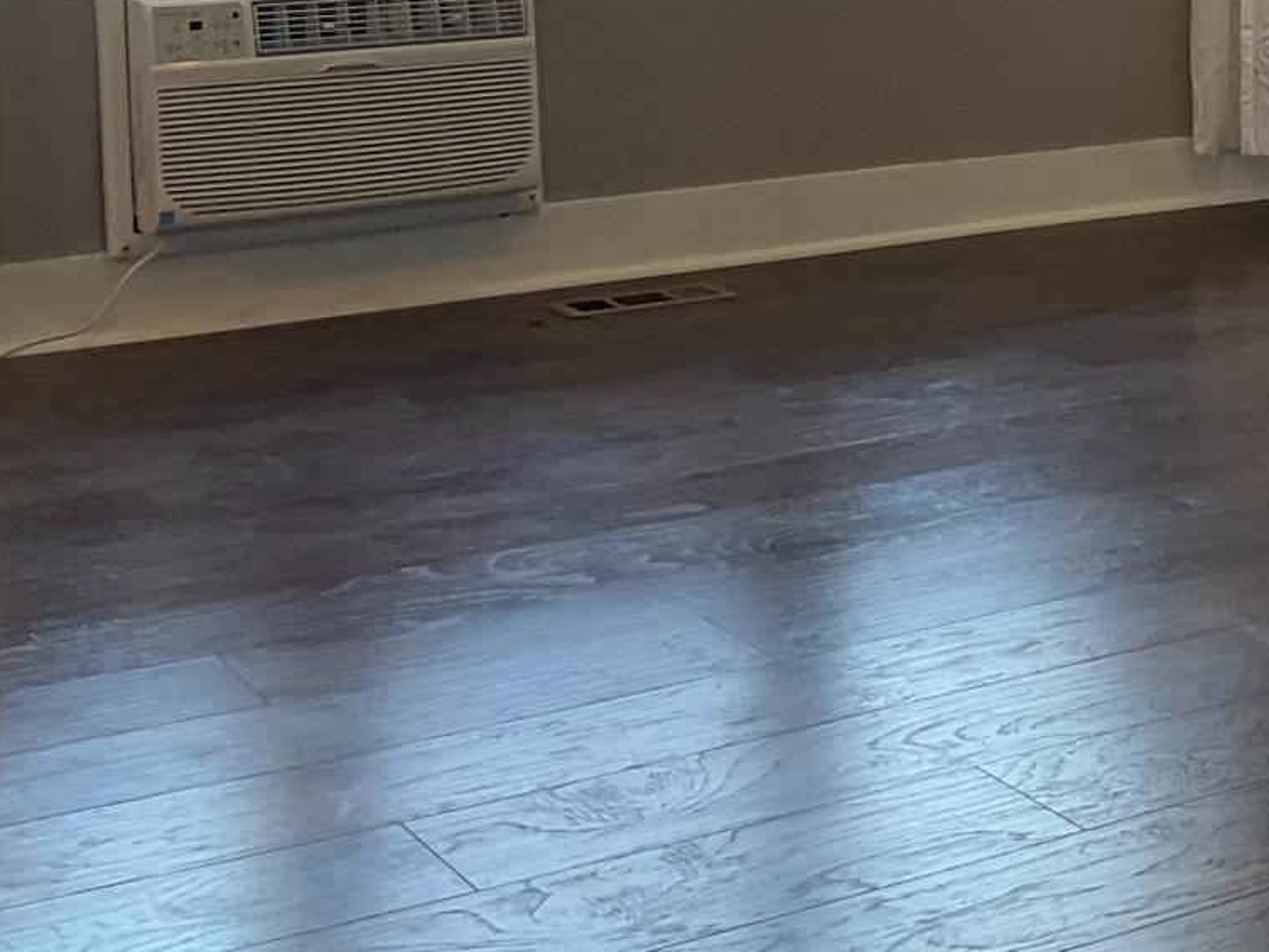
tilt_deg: -2.0
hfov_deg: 23.3
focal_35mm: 79
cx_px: 1387
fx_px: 2896
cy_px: -142
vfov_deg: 17.9
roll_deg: +0.5
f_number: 1.8
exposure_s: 1/120
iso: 50
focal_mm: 3
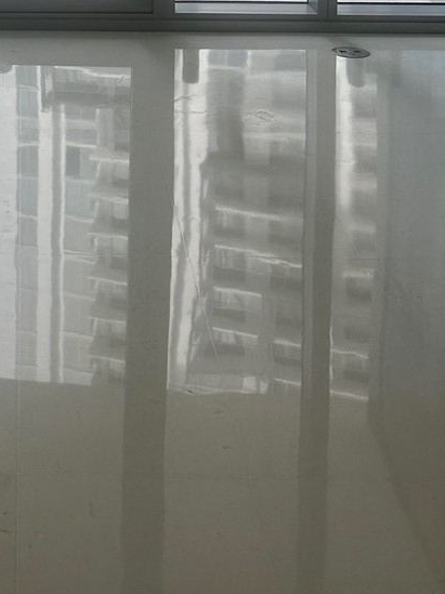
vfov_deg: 24.7
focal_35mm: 70
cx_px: -12
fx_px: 1201
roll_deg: +0.7
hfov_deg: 20.3
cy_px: -149
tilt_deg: -9.0
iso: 80
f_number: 1.78
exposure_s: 1/918
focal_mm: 6.86
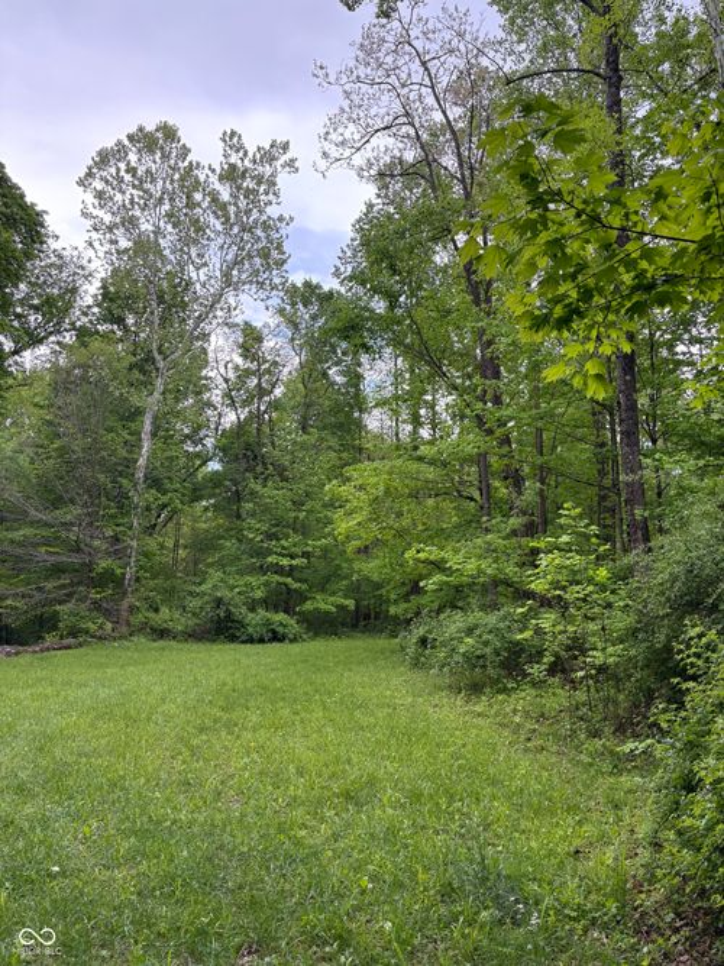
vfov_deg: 67.3
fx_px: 725
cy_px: 483
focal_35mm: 26
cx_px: 362
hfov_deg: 53.0
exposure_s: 1/285
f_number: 1.6
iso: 40
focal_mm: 5.96
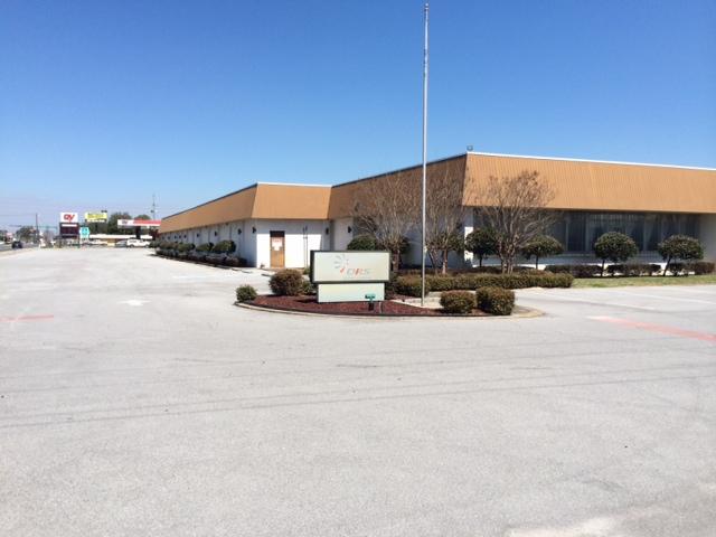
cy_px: 268
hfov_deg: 60.0
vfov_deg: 46.8
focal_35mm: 30
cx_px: 358
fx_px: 621
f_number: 2.2
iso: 40
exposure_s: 1/2933
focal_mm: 4.12
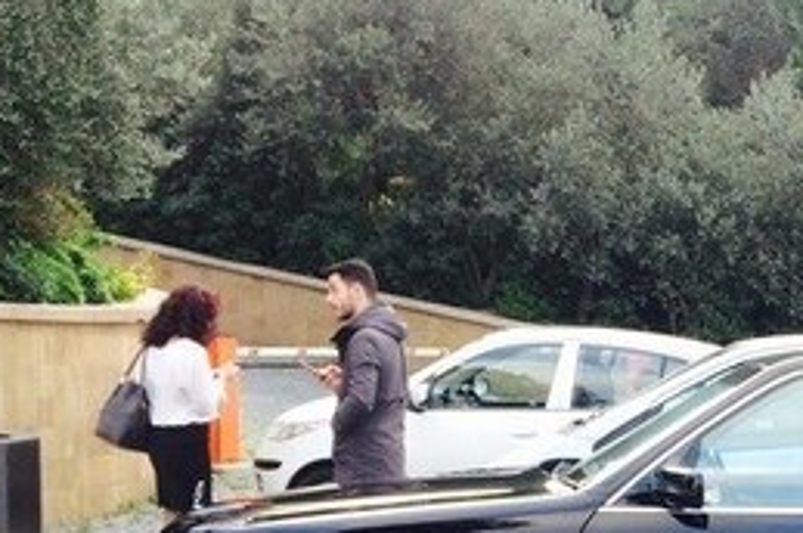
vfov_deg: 17.0
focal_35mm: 77
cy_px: 609
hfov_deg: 24.6
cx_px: 884
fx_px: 1715
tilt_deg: -8.1
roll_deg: -2.3
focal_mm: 4.15
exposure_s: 1/158
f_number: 2.2
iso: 32
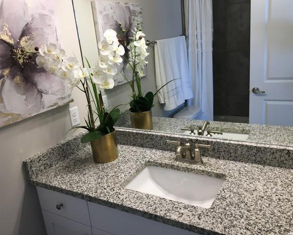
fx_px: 269
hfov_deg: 57.1
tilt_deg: -17.1
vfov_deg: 47.2
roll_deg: +6.9
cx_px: 143
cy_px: 115
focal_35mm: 31
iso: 25
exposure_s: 1/40
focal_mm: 4.15
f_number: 2.2
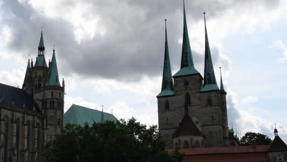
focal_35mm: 56
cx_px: 94
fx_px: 426
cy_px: 116
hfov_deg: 36.8
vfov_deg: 21.3
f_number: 9
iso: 200
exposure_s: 1/500
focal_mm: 17
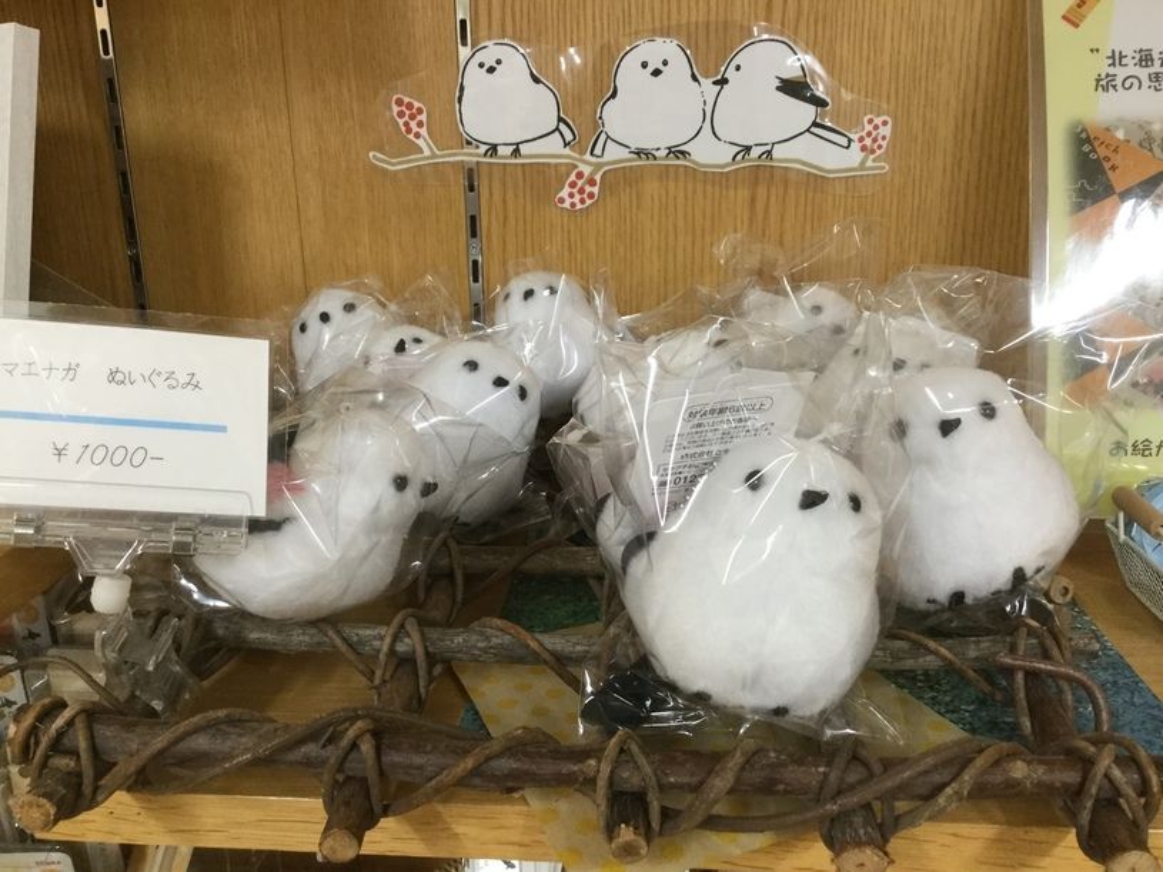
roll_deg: +0.4
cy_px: 436
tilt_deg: -17.1
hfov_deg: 58.4
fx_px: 1041
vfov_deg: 45.4
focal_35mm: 31
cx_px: 582
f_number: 2.4
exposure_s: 1/30
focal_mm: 3.3
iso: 100
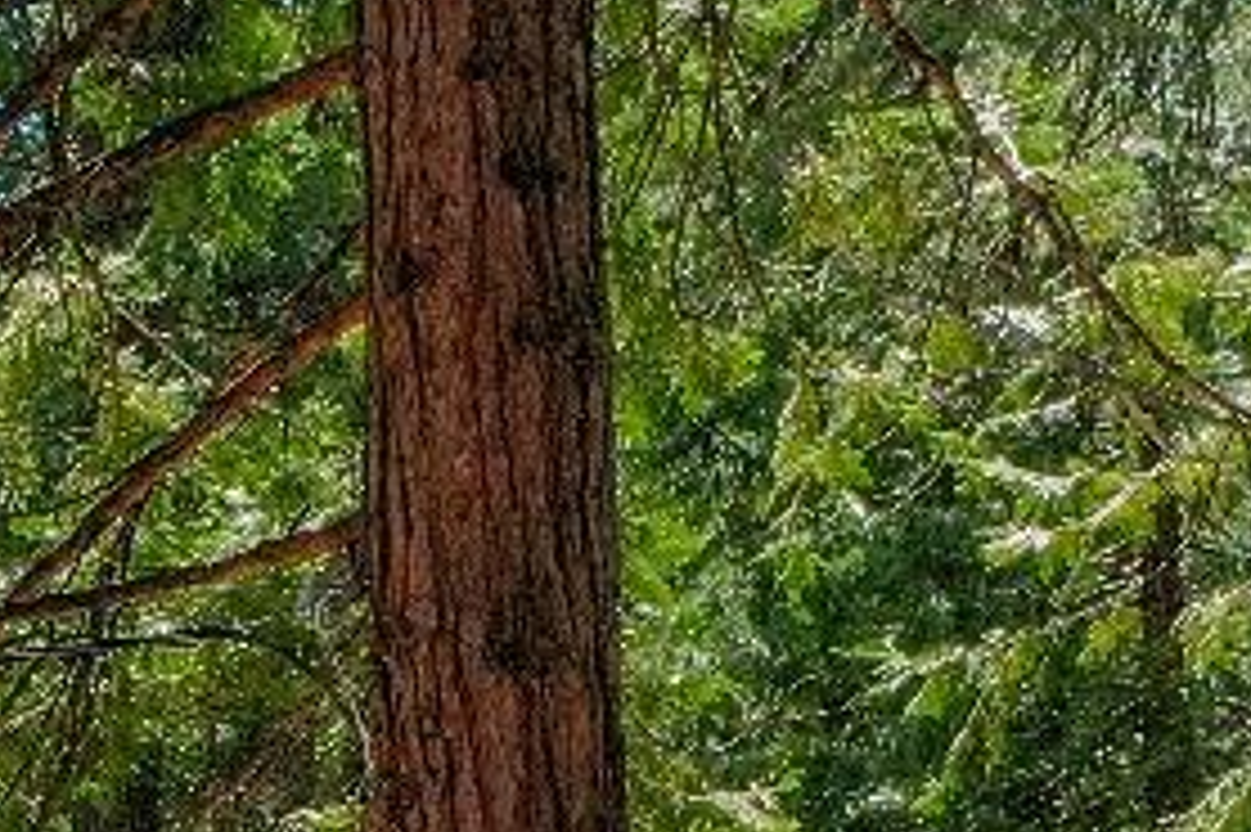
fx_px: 5244
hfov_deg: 13.2
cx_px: -360
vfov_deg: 8.3
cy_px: 2042
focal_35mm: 151
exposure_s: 1/640
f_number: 6.3
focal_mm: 10.26
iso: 400
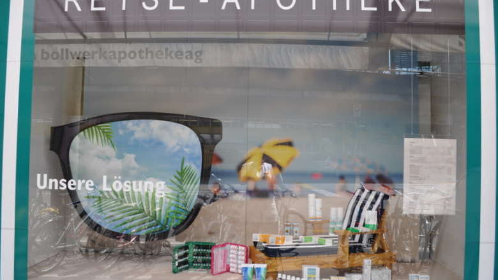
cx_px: 245
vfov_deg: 40.2
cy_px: 140
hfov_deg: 66.1
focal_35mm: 29
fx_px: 383
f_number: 6.3
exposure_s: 1/160
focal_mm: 18
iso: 200
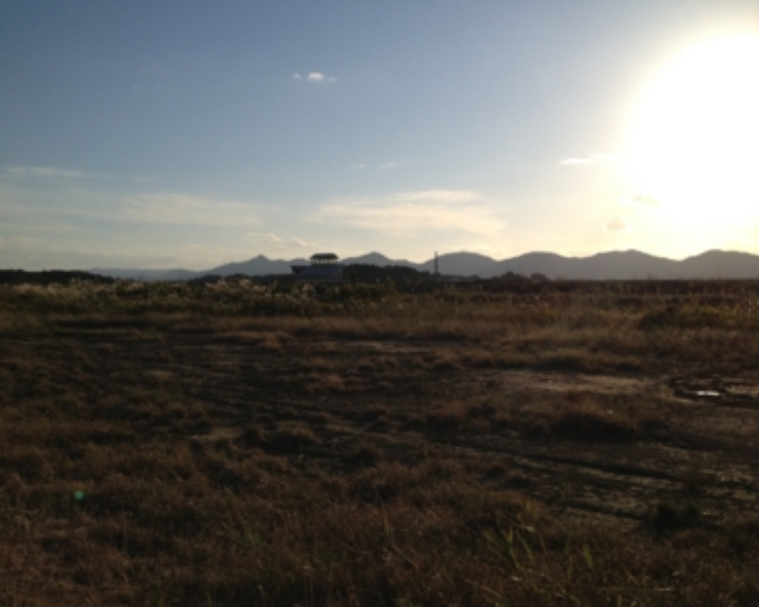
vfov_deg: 40.1
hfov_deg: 49.1
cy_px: 307
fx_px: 831
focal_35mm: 37
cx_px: 405
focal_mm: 4.28
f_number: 2.4
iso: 50
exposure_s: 1/3460
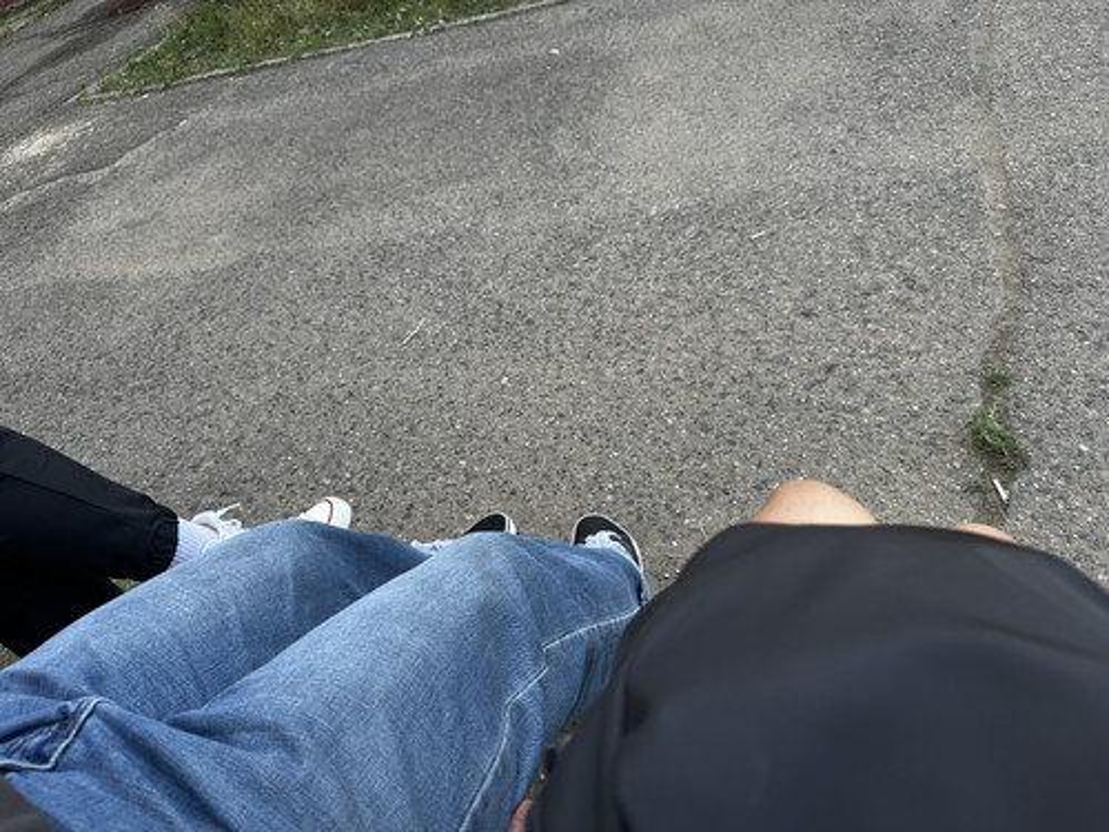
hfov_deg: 71.6
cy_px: 416
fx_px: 769
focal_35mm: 24
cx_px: 554
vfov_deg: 56.8
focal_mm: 6.86
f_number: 1.78
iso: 80
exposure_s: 1/630
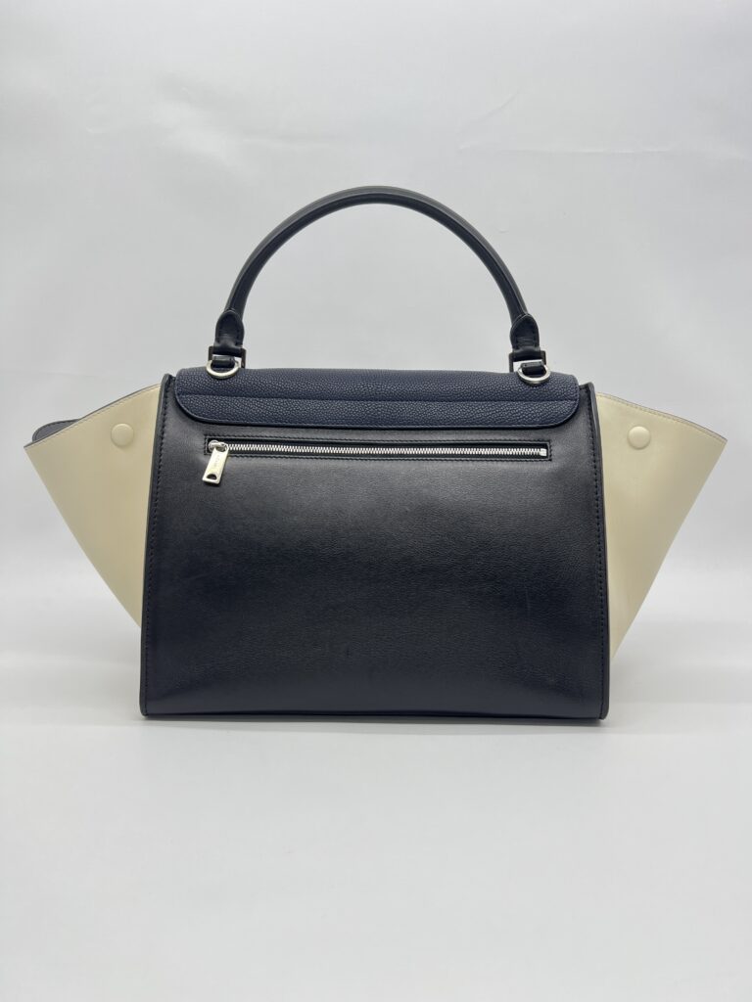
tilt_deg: -8.7
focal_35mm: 26
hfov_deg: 53.1
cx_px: 376
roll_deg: -0.9
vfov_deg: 67.3
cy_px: 501
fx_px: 753
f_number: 1.5
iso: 32
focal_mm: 5.7
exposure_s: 1/105
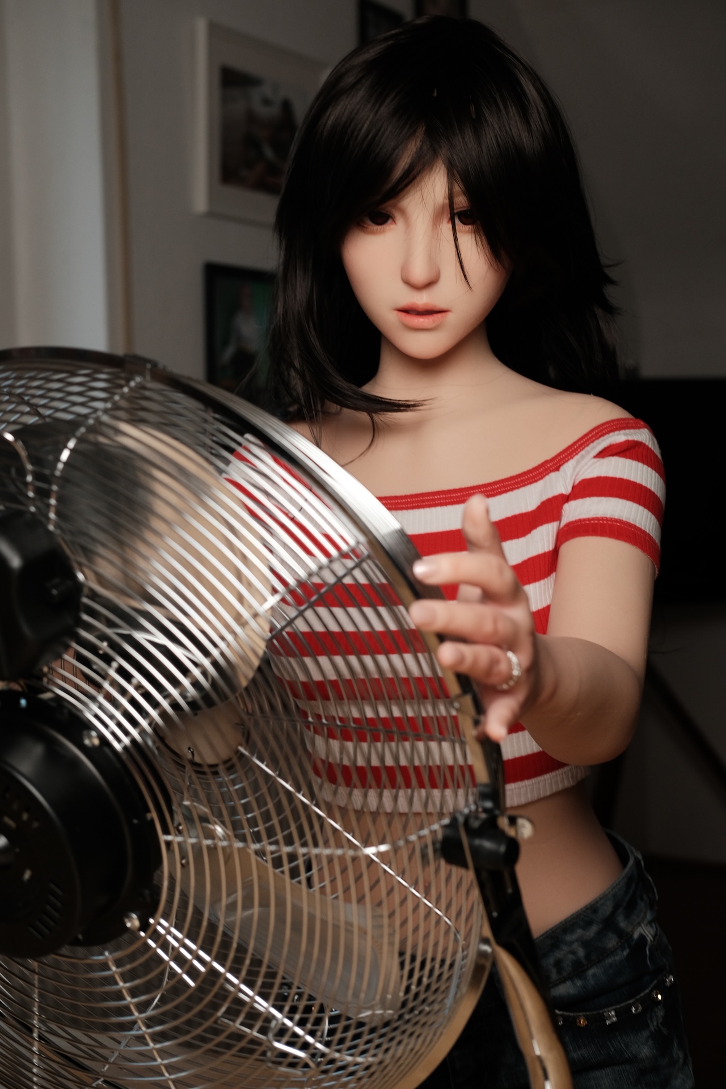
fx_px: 1603
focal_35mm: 53
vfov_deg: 37.5
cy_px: 544
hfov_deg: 25.5
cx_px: 363
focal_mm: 35
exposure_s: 1/110
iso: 800
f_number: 4
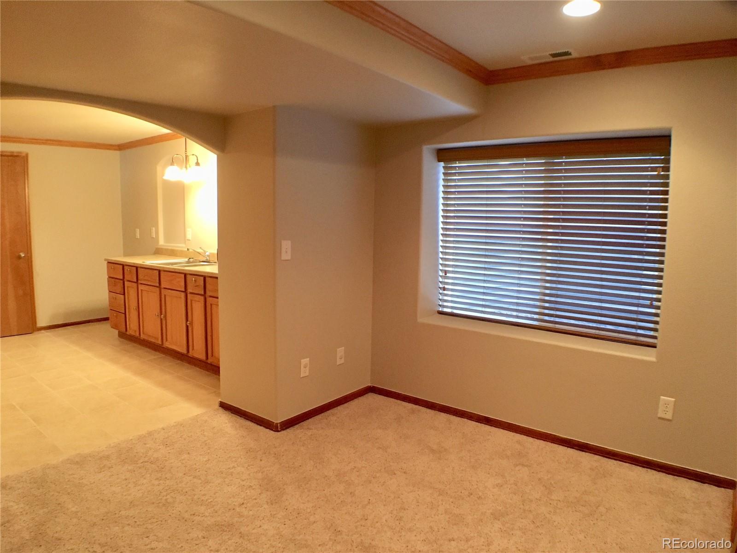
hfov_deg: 61.7
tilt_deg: -8.0
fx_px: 617
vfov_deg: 48.2
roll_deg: -0.8
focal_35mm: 29
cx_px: 368
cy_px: 276
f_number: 2.2
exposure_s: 1/30
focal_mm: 4.15
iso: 200
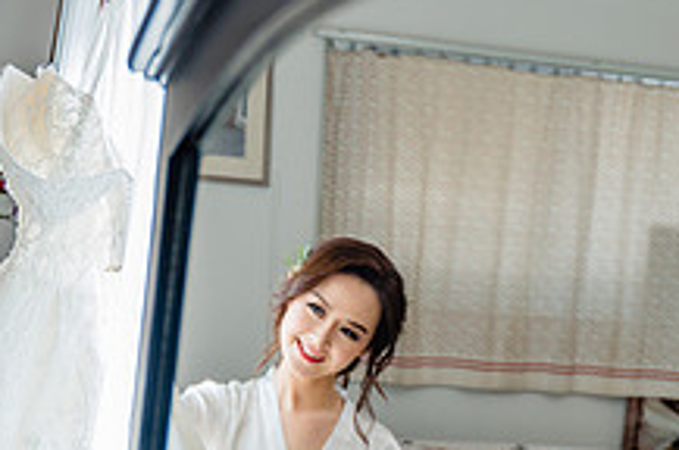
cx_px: 304
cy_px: 311
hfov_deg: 27.0
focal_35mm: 75
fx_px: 1412
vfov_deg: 18.1
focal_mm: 28
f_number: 2.8
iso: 250
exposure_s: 1/160
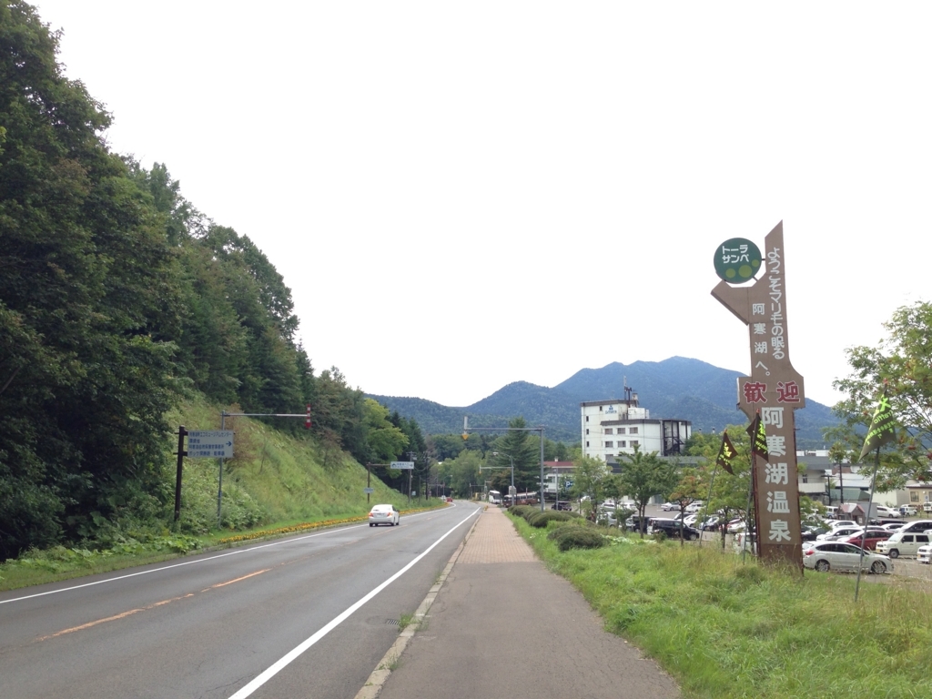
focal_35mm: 33
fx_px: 888
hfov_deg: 55.4
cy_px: 350
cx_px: 466
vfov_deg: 42.9
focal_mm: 4.12
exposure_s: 1/484
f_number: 2.4
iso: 50
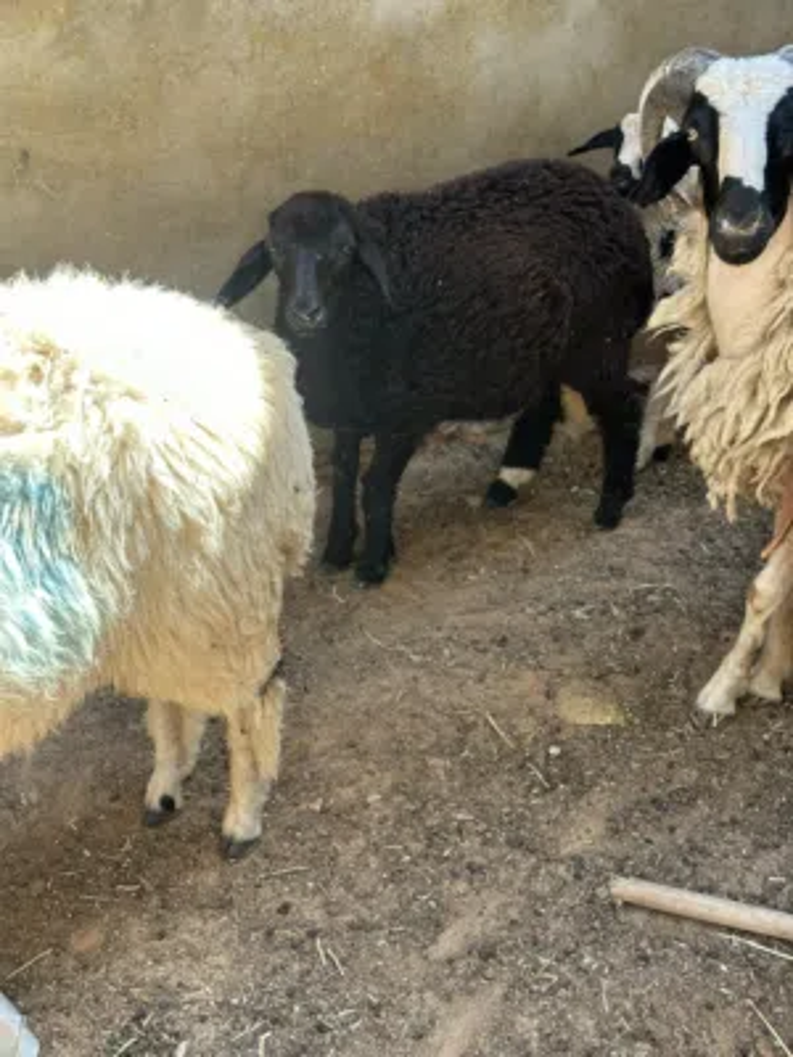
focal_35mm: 48
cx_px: 396
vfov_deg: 39.7
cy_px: 528
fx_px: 1466
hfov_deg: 30.3
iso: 64
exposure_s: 1/351
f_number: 1.78
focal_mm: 6.86
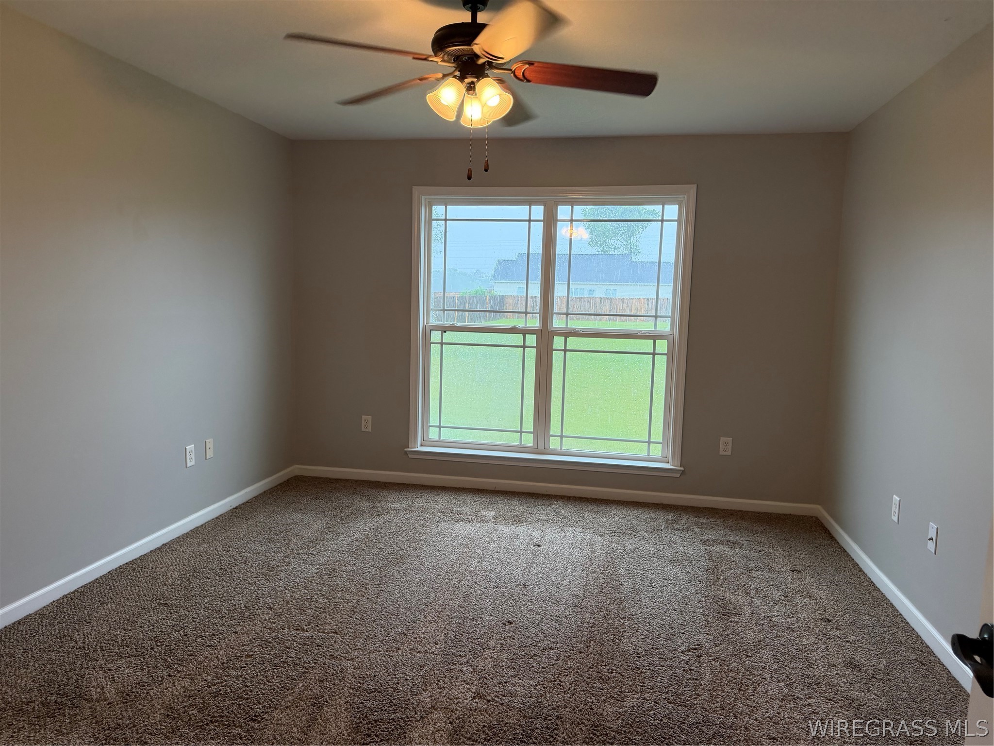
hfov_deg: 71.6
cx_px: 497
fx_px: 689
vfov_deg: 56.8
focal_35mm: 24
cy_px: 373
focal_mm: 6.76
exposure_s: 1/120
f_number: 1.78
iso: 250
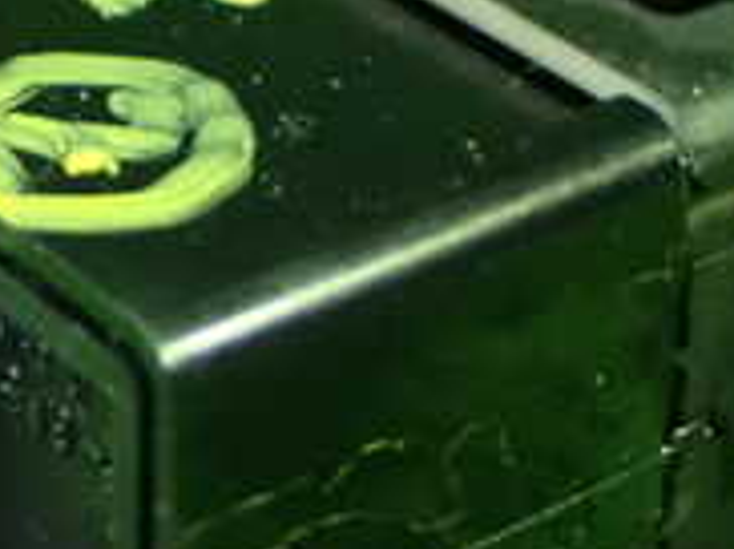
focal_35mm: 155
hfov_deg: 12.7
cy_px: 125
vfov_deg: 9.5
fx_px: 3282
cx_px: 194
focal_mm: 8.4
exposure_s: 1/20
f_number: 3.1
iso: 1600
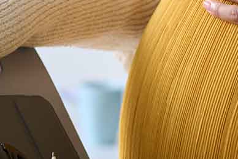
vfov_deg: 5.7
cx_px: 74
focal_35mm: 239
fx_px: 1581
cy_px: 28
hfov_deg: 8.6
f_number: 3.5
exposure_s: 1/200
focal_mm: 58
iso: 800
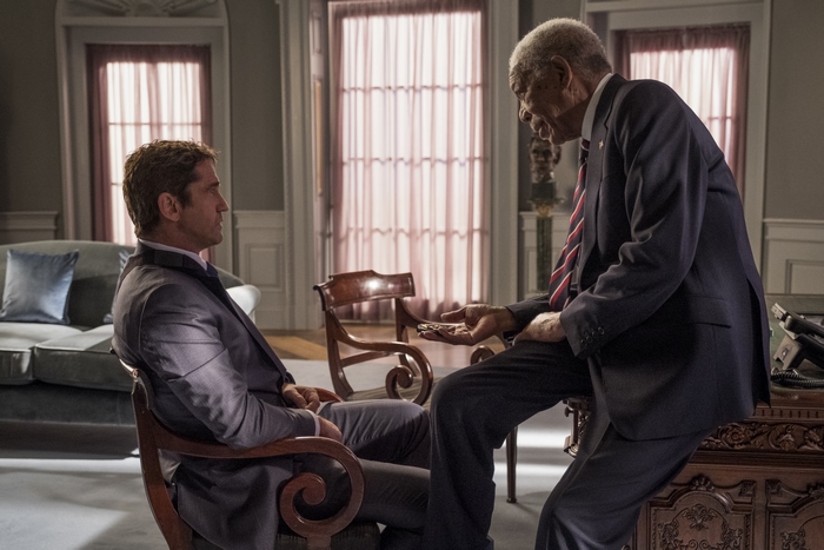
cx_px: 412
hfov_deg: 41.9
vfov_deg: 28.7
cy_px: 275
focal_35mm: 47
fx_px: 1076
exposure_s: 1/125
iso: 2500
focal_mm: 31.1
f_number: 2.8
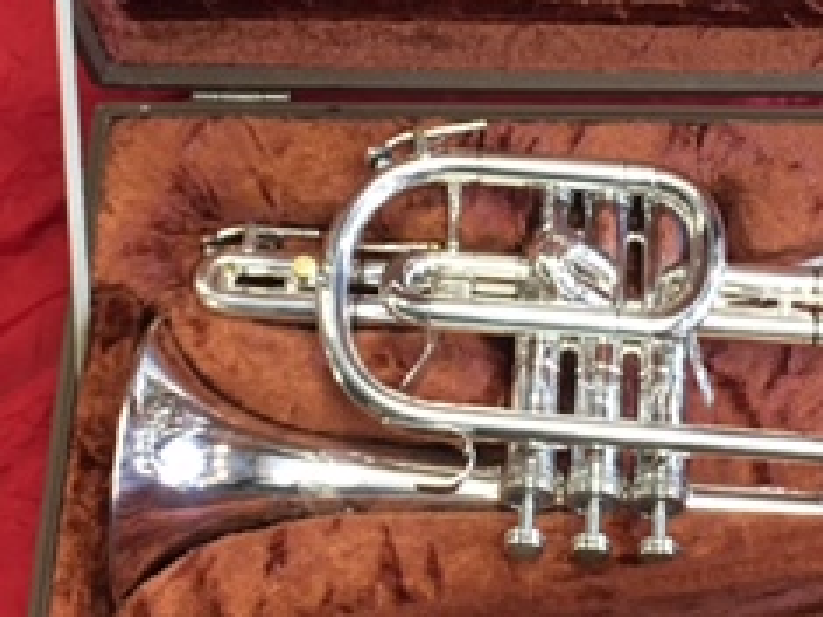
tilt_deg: -66.9
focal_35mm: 79
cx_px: 560
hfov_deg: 24.6
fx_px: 1877
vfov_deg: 18.5
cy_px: 112
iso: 250
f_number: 2.2
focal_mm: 4.15
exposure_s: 1/33
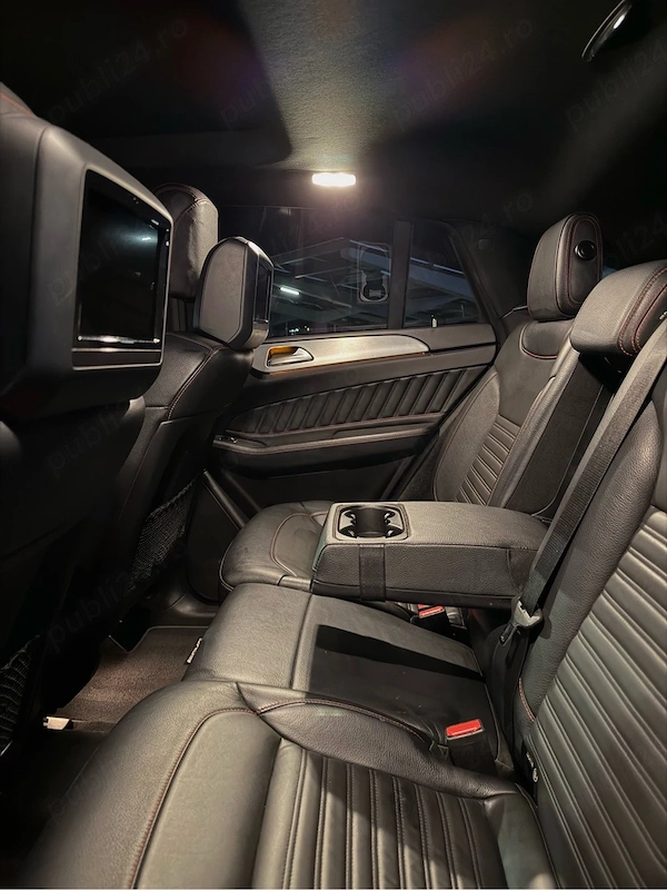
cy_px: 445
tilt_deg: -9.7
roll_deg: +0.9
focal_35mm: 24
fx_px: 617
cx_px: 334
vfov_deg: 71.6
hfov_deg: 56.8
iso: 800
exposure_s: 1/10
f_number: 1.78
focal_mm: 6.76
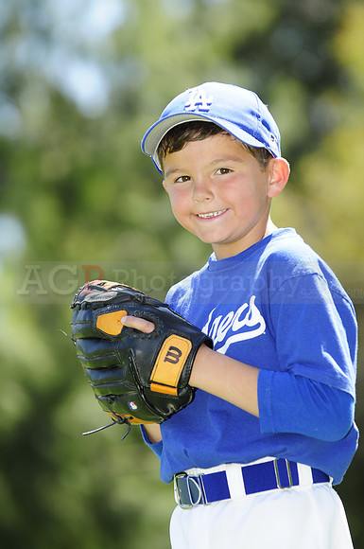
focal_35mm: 255
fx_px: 3879
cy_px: 274
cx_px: 182
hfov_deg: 5.4
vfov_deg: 8.1
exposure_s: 1/500
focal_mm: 170
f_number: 4
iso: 200
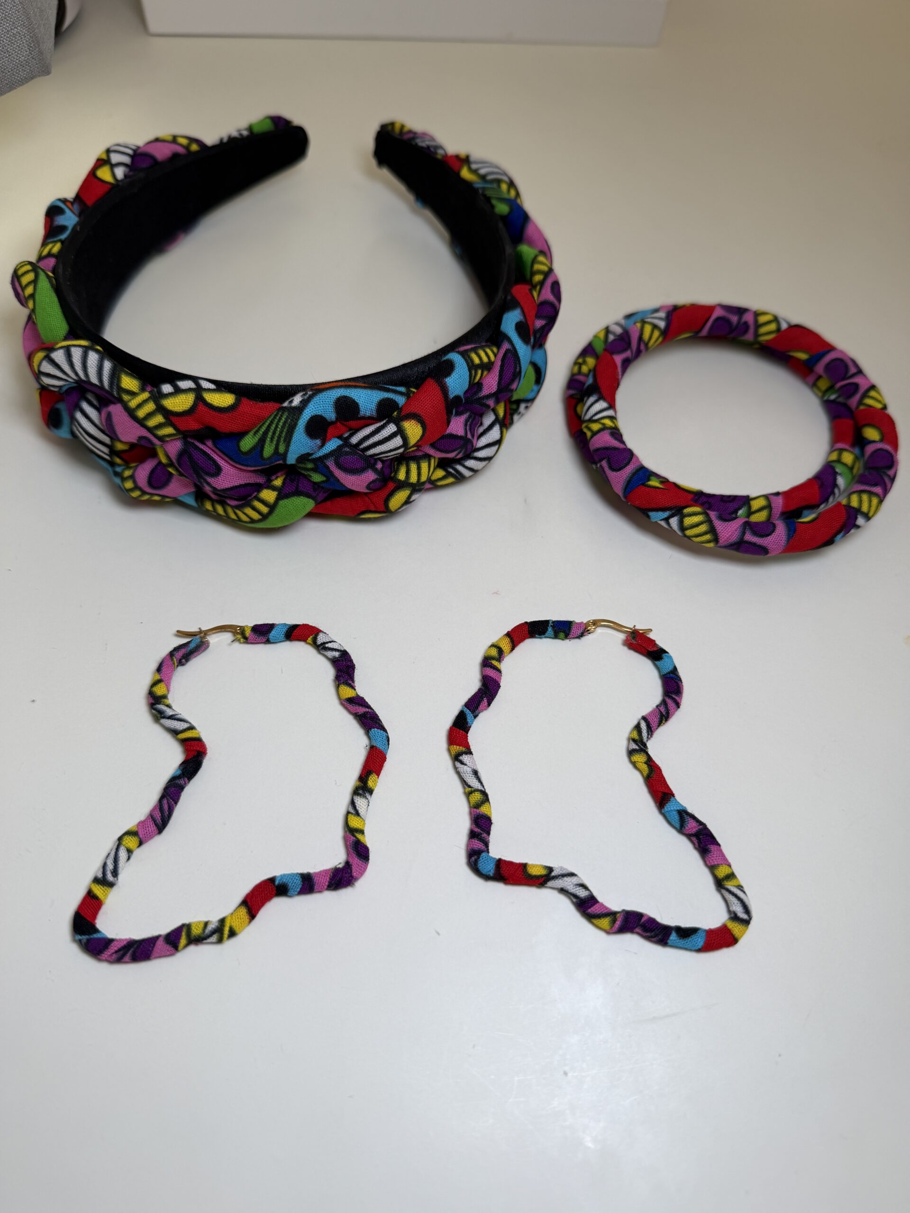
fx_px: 841
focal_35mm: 24
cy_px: 606
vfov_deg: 71.6
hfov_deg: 56.8
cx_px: 455
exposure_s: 1/412
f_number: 1.78
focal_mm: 6.76
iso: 80
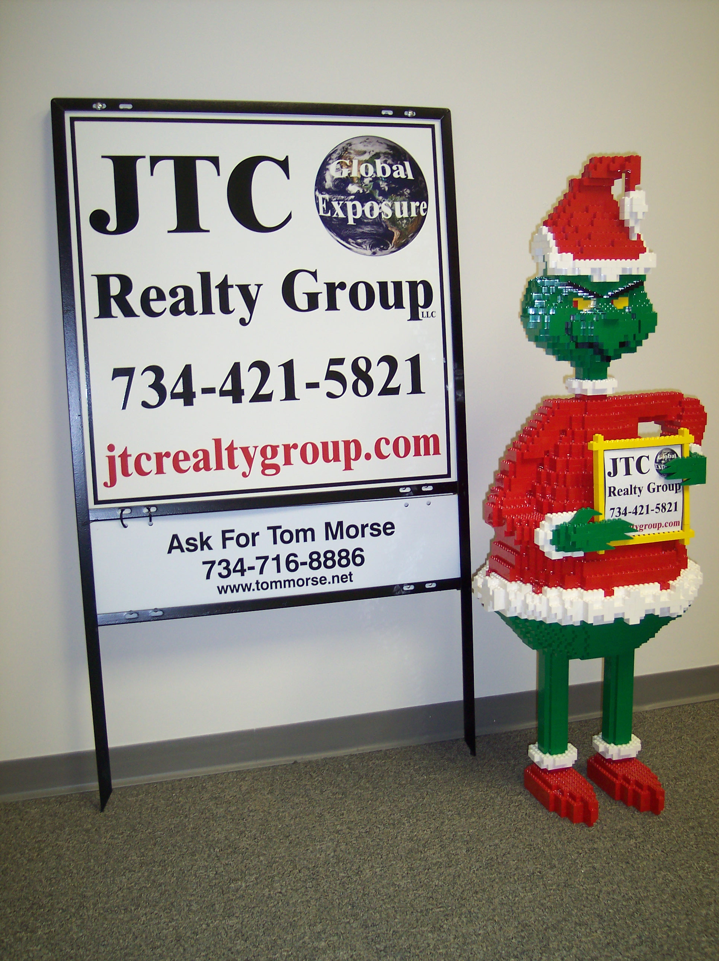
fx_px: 1053
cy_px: 480
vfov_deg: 49.0
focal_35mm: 38
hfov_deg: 37.7
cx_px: 360
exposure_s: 1/30
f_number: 2.8
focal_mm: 8
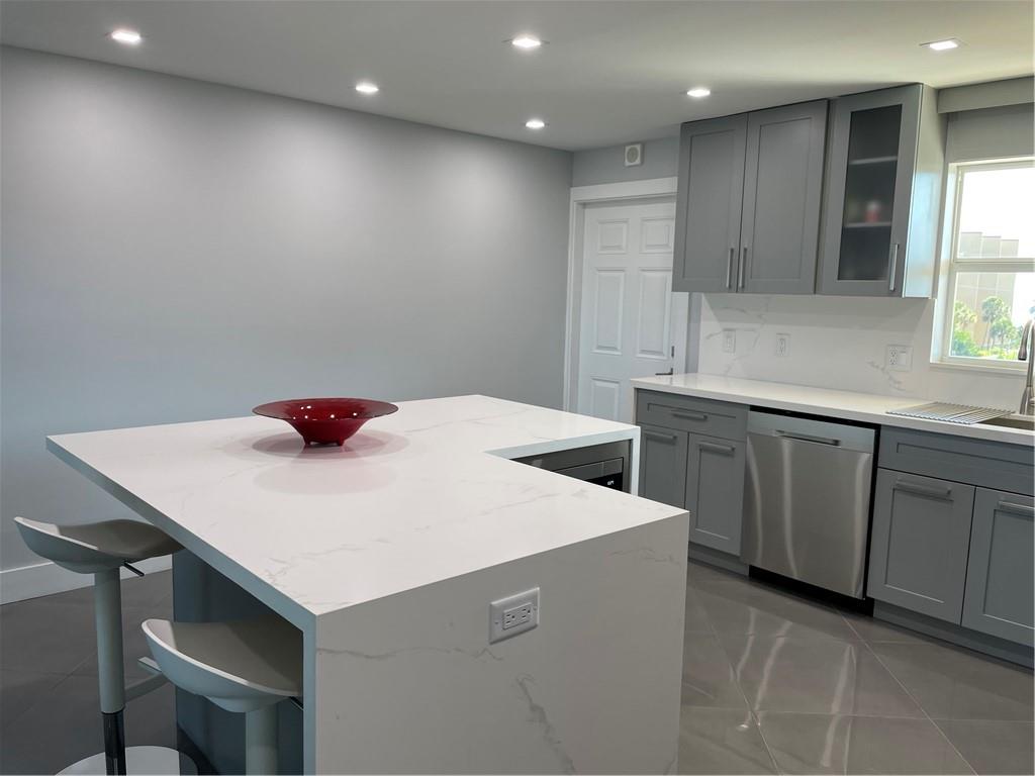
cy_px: 388
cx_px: 518
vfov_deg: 53.1
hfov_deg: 67.3
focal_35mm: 26
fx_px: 777
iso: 50
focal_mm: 4.2
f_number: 1.6
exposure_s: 1/120
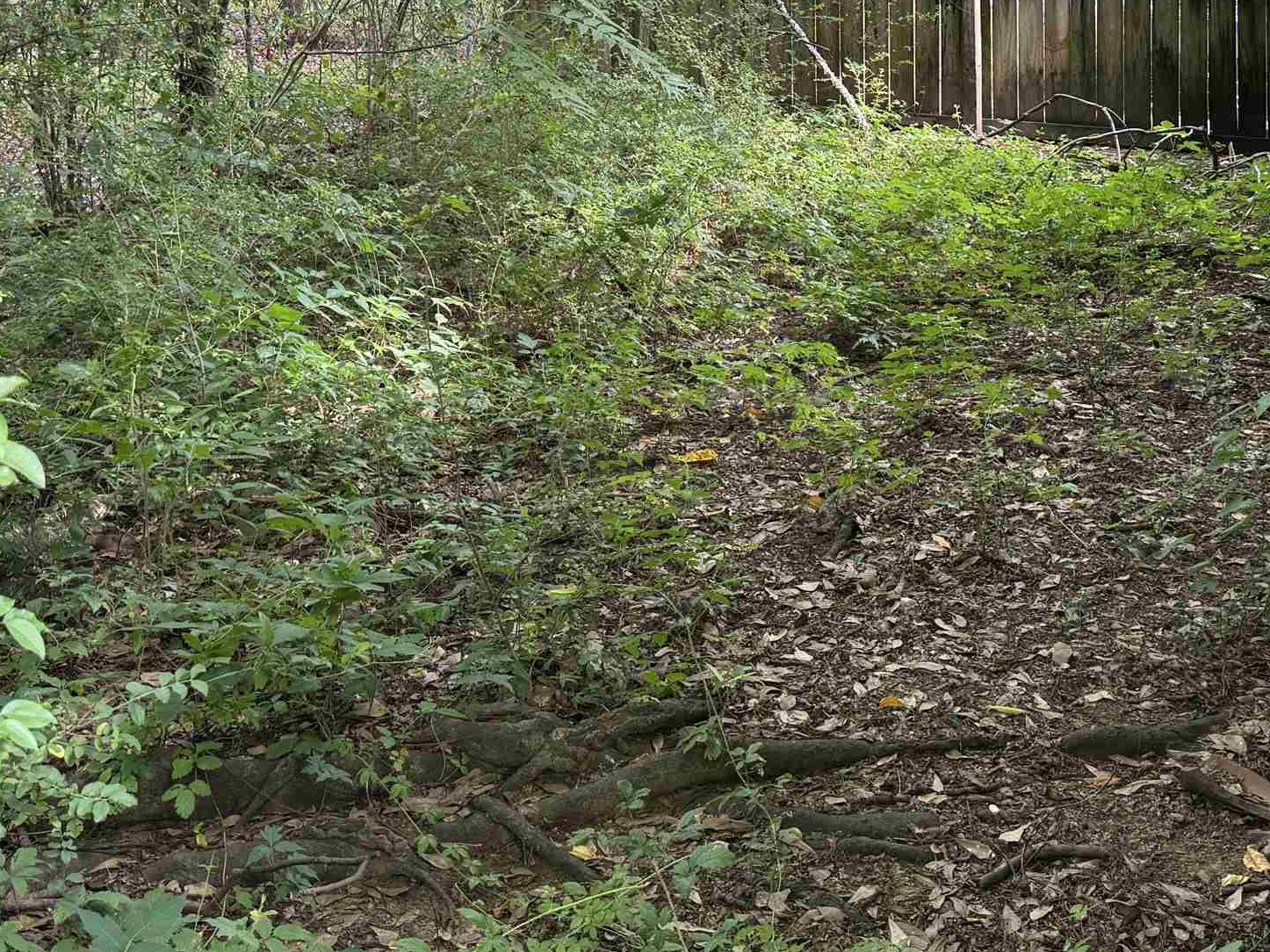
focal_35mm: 51
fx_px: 1871
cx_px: 753
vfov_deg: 27.5
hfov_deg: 37.4
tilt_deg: -2.7
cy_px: 93
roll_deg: +1.9
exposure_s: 1/121
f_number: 1.78
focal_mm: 6.76
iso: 125
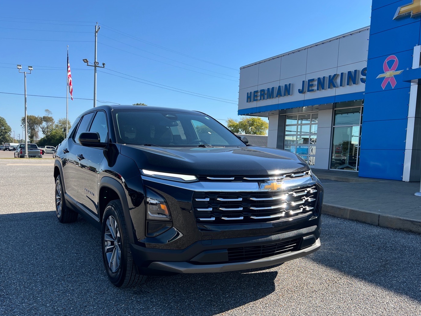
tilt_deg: -6.1
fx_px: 365
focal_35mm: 30
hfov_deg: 59.9
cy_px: 180
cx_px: 195
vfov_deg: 46.7
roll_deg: -2.3
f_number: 1.5
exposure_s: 1/1838
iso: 50
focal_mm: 5.7
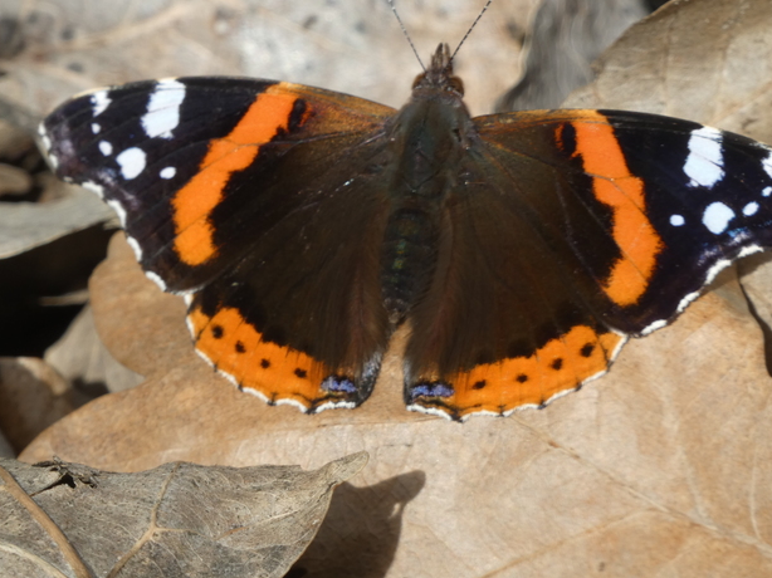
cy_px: 196
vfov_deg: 2.1
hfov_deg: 2.8
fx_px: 15962
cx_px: 387
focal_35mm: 716
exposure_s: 1/125
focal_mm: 92.3
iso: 80
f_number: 5.6
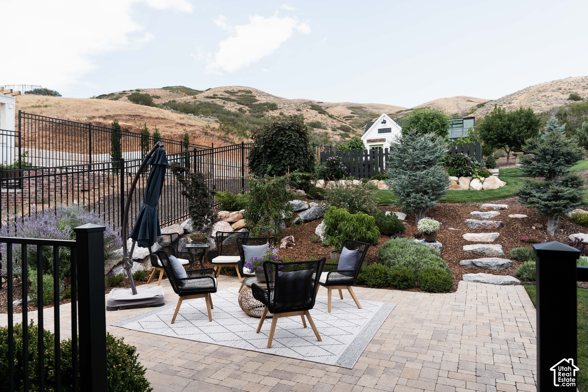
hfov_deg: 73.7
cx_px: 294
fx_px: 392
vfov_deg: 53.1
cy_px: 196
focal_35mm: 24
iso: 100
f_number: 5.6
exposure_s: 1/125
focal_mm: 24
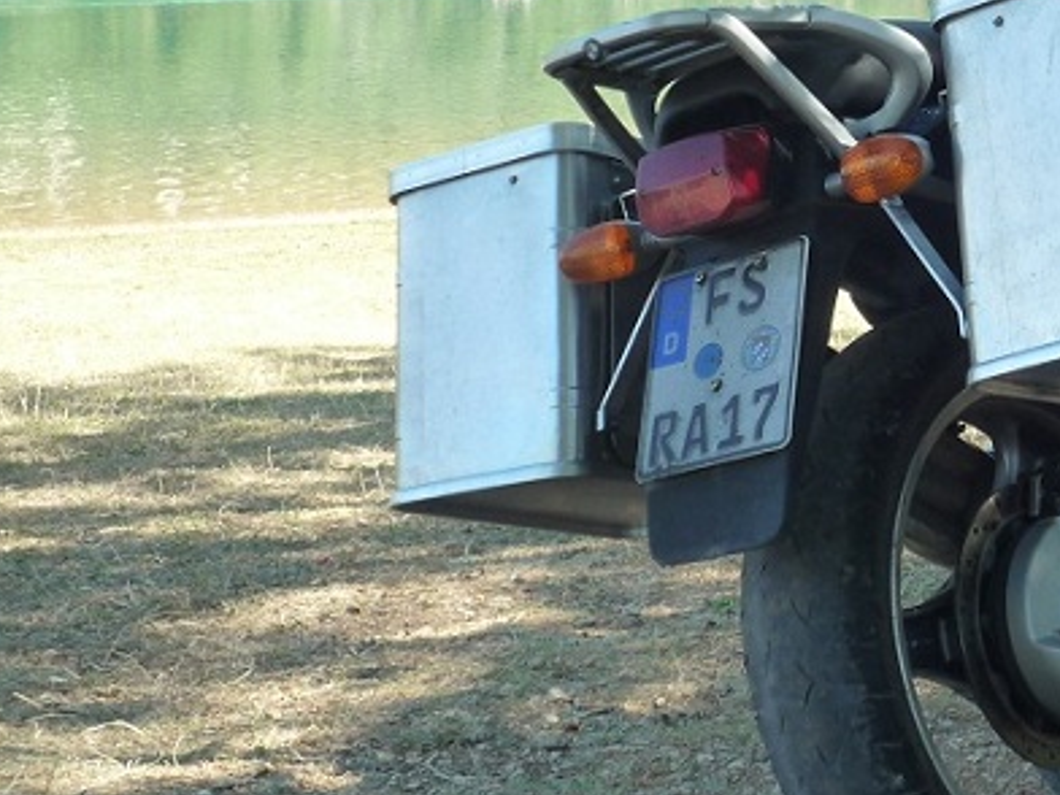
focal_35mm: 93
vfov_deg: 15.8
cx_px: 963
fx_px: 2848
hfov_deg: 20.6
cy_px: 235
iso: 160
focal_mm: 8.3
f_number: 4.3
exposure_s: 1/125
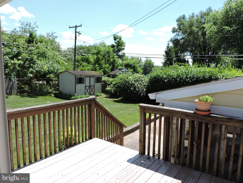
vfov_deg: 56.8
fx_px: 168
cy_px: 92
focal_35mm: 24
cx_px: 122
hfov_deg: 71.6
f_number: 3
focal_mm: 4.3
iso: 100
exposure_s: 1/640
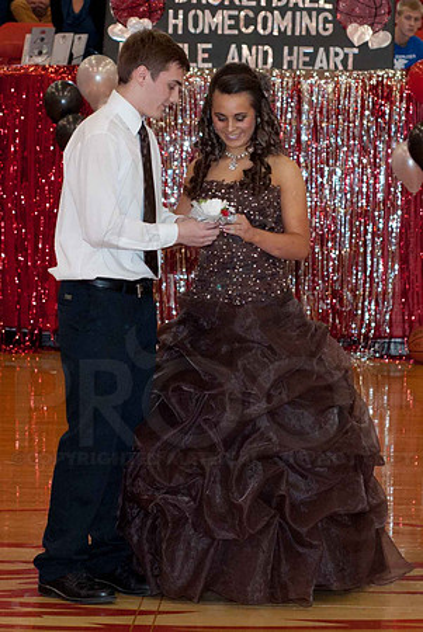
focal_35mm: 75
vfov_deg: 27.0
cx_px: 212
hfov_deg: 18.2
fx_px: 1319
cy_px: 316
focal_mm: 50
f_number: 4
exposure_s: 1/50
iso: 500
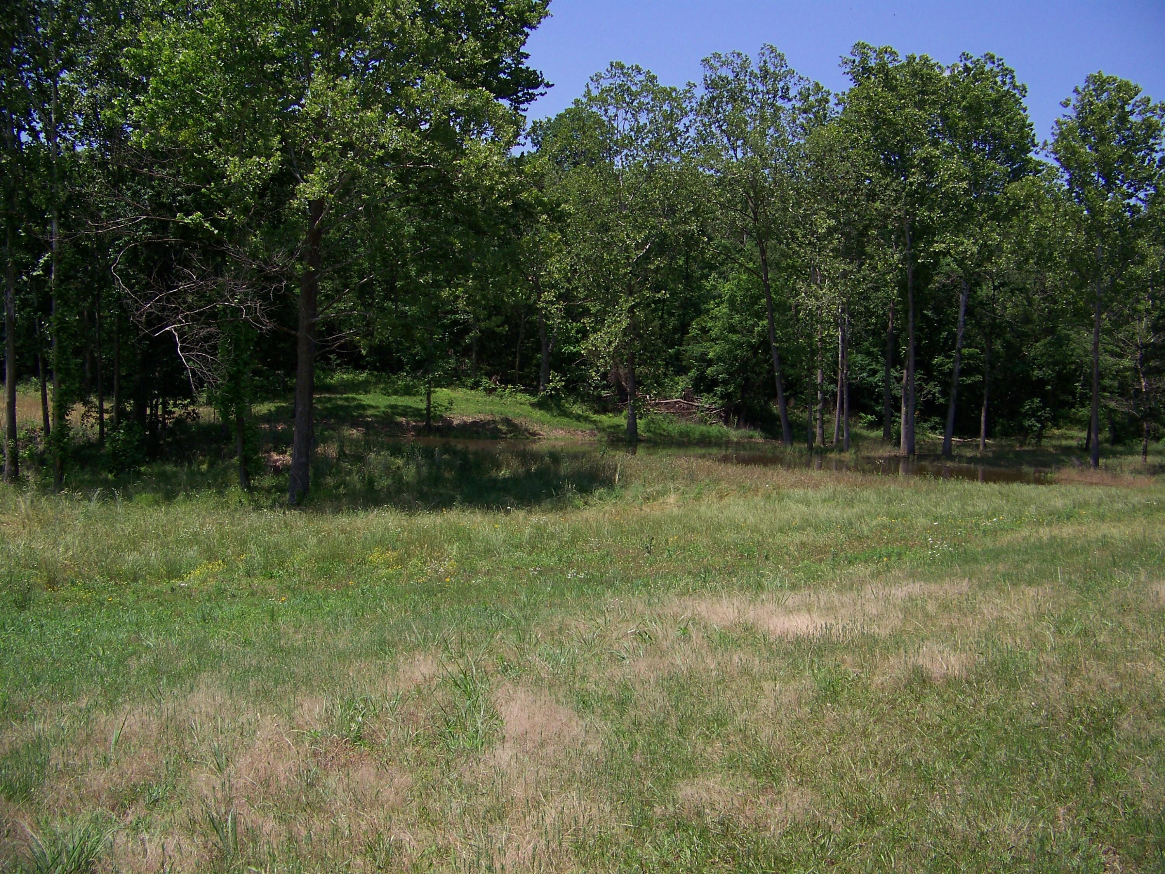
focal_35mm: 36
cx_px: 582
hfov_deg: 51.4
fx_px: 1212
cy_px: 437
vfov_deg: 39.7
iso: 64
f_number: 2.8
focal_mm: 5.85
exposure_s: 1/1000
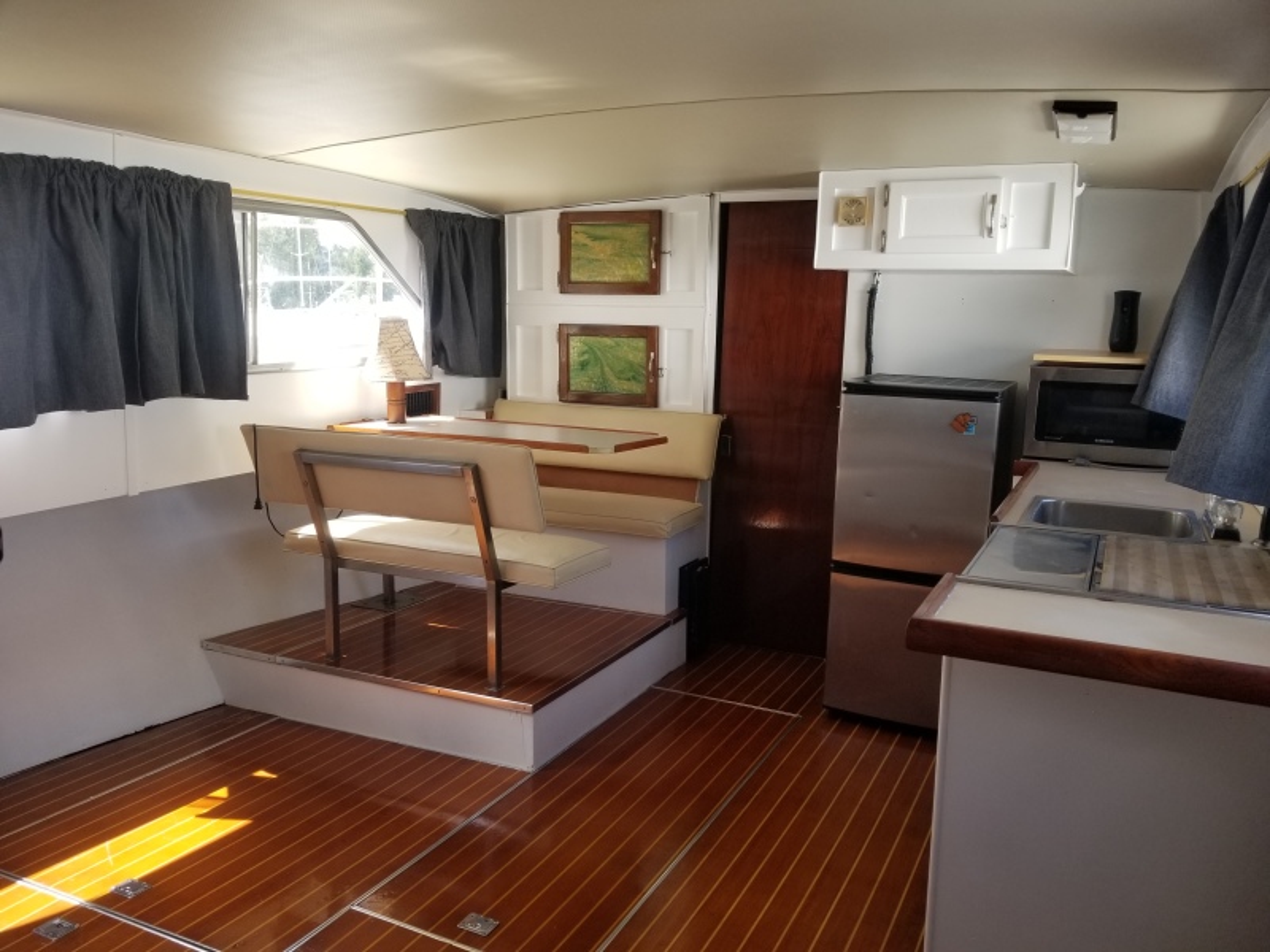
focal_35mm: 26
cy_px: 476
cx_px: 635
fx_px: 954
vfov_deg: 53.1
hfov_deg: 67.3
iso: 50
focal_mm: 4.25
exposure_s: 1/125
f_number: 1.7
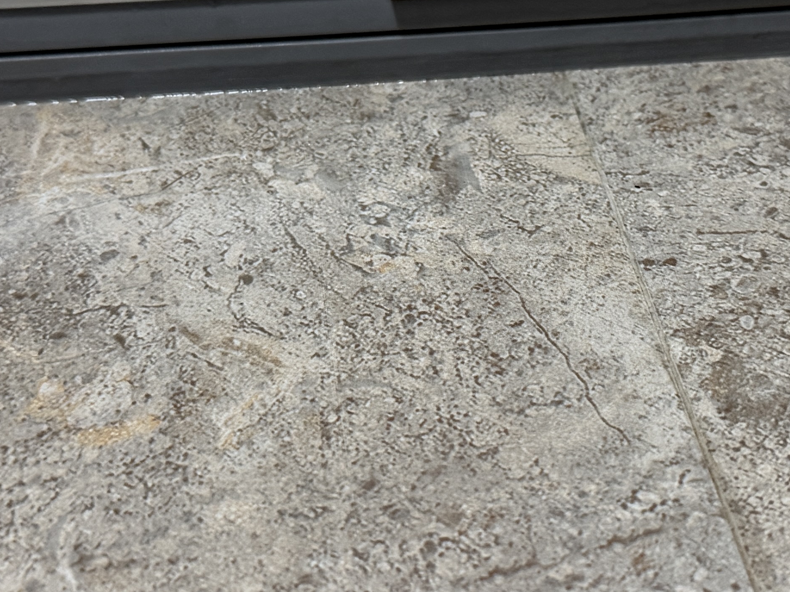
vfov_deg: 20.1
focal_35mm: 73
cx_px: 505
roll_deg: +1.9
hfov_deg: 26.6
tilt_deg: -35.8
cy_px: 193
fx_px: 1666
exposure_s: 1/50
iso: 250
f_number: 1.78
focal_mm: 6.76
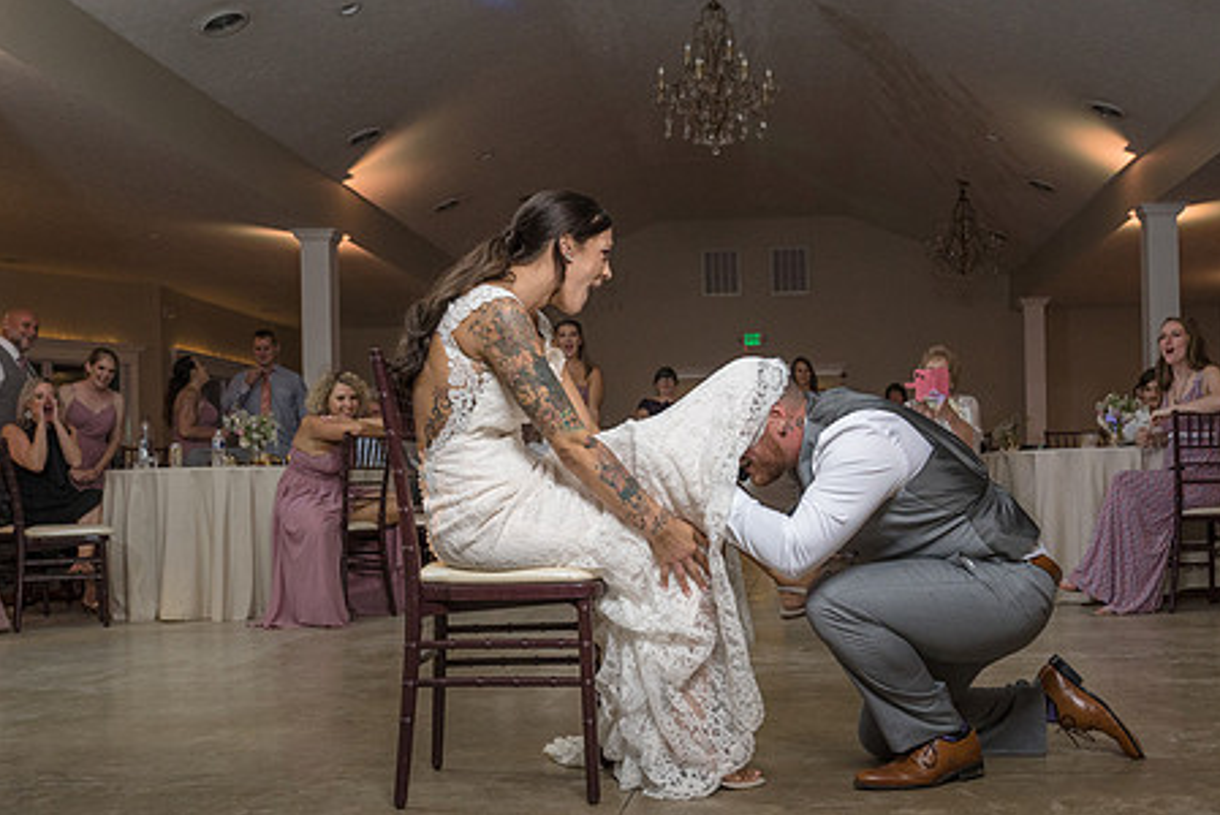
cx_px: 717
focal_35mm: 40
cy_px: 496
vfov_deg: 33.3
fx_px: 1356
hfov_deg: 48.2
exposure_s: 1/200
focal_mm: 31
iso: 2000
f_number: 5.6
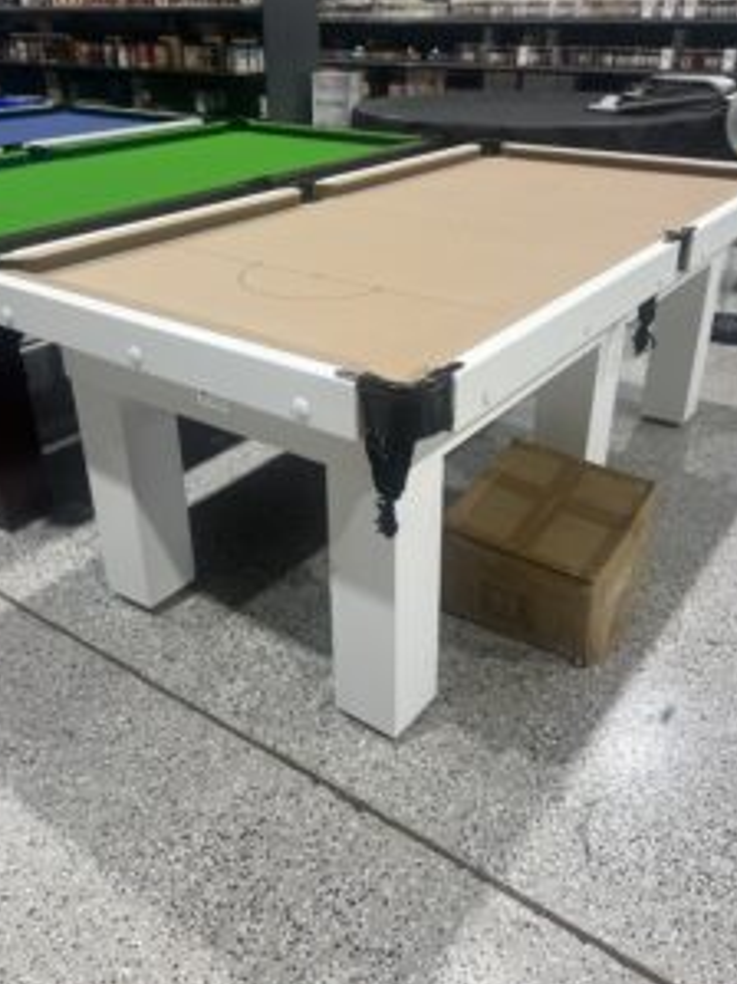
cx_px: 373
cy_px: 443
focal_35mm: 30
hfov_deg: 46.8
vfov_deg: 59.9
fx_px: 852
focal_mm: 5.7
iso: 80
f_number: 1.5
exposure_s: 1/100
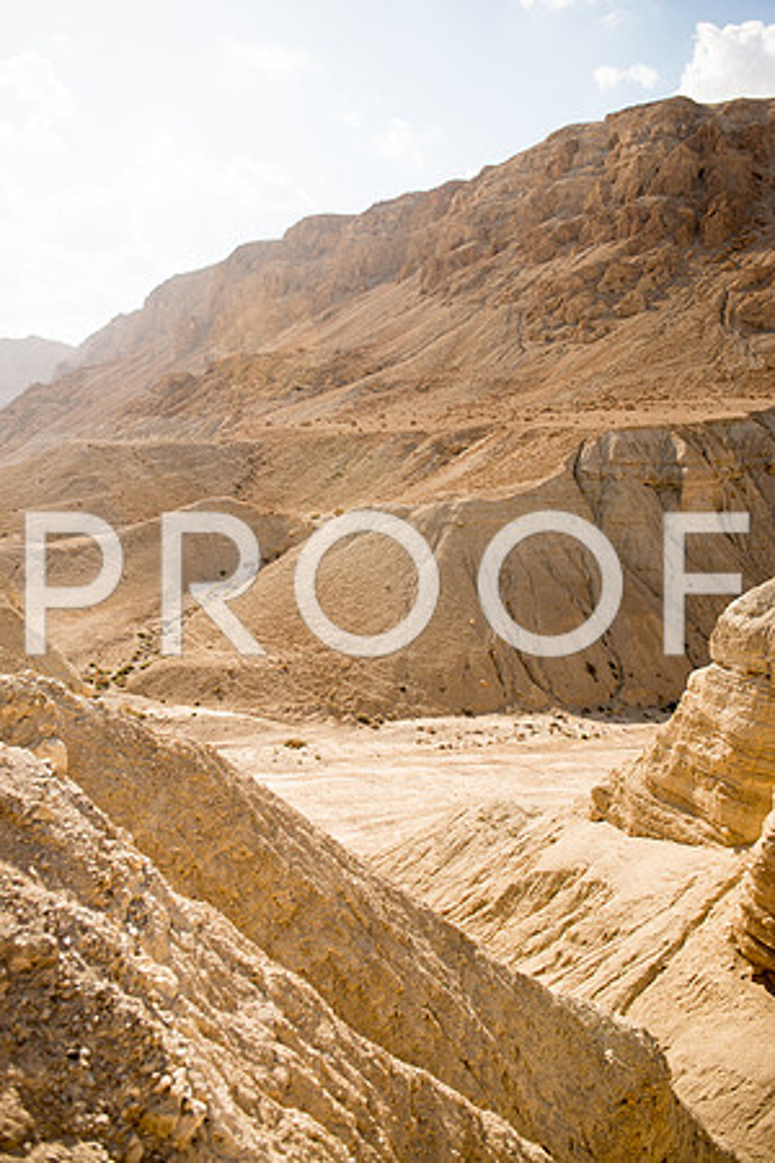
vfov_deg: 65.5
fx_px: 904
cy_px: 582
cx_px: 388
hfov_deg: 46.4
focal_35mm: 28
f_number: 2.8
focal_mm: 28
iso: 200
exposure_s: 1/3200
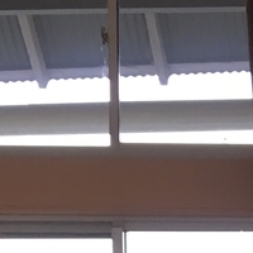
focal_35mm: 154
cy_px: 667
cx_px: 352
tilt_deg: -6.2
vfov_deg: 9.6
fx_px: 1273
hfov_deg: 11.0
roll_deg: -0.4
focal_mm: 4.15
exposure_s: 1/30
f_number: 2.2
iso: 25
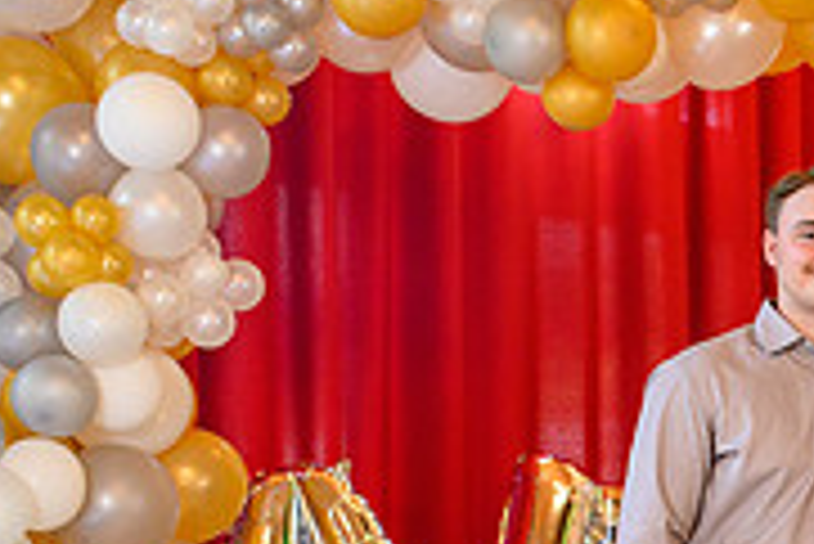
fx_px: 2534
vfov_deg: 12.1
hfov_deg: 17.2
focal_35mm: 112
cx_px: 1048
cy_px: 580
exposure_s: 1/100
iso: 1250
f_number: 3.5
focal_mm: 35
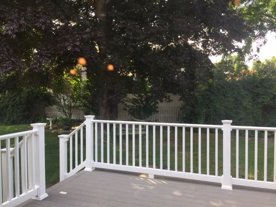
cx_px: 138
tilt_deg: -3.7
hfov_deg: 61.7
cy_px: 104
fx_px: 231
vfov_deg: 48.2
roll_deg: -1.0
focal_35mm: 29
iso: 32
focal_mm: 4.15
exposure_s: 1/172
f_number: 2.2
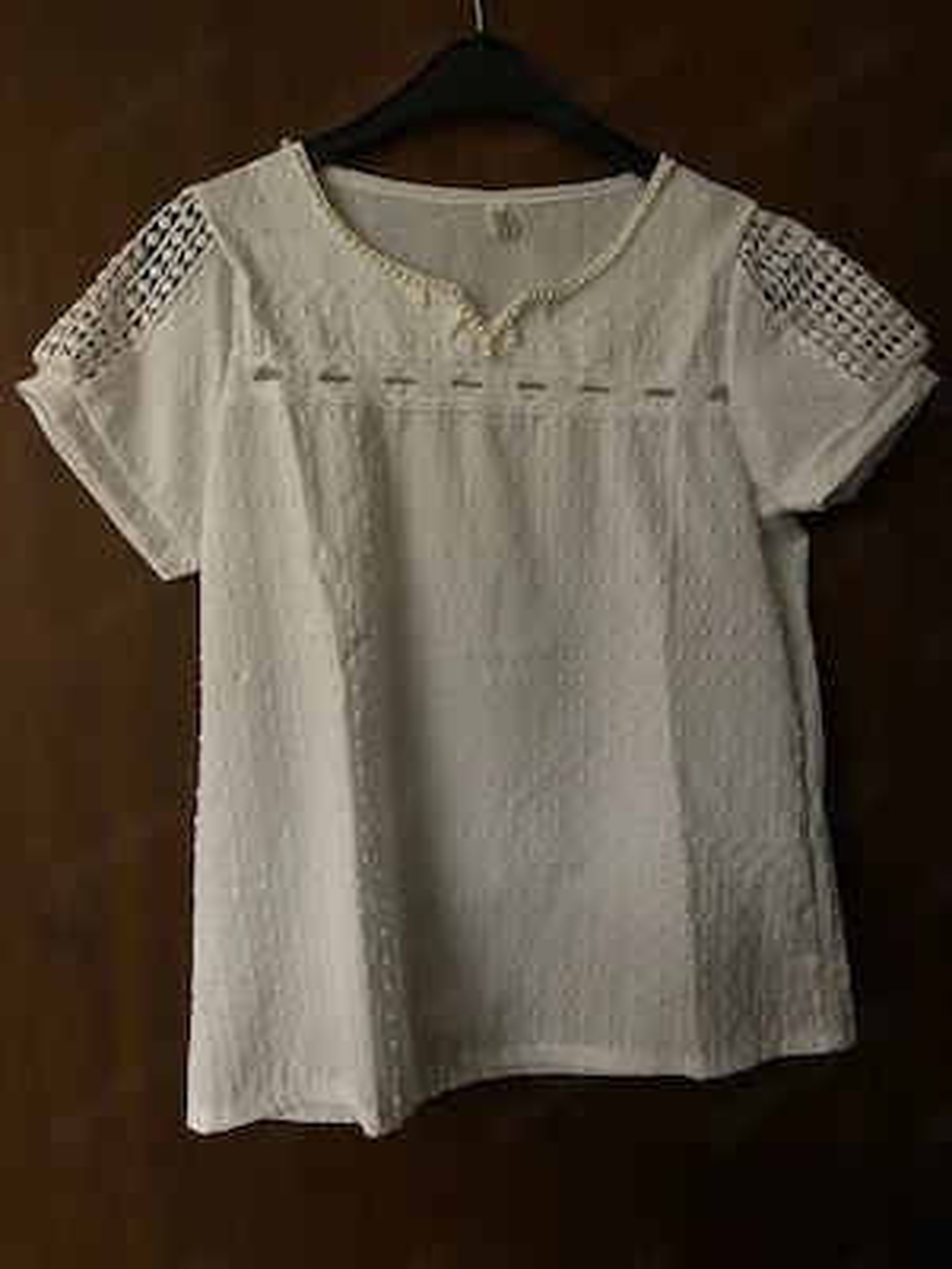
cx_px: 476
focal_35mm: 26
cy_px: 634
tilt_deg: -4.5
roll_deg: +1.2
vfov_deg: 67.3
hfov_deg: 53.1
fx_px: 953
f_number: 1.8
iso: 1000
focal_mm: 4.25
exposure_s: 1/30
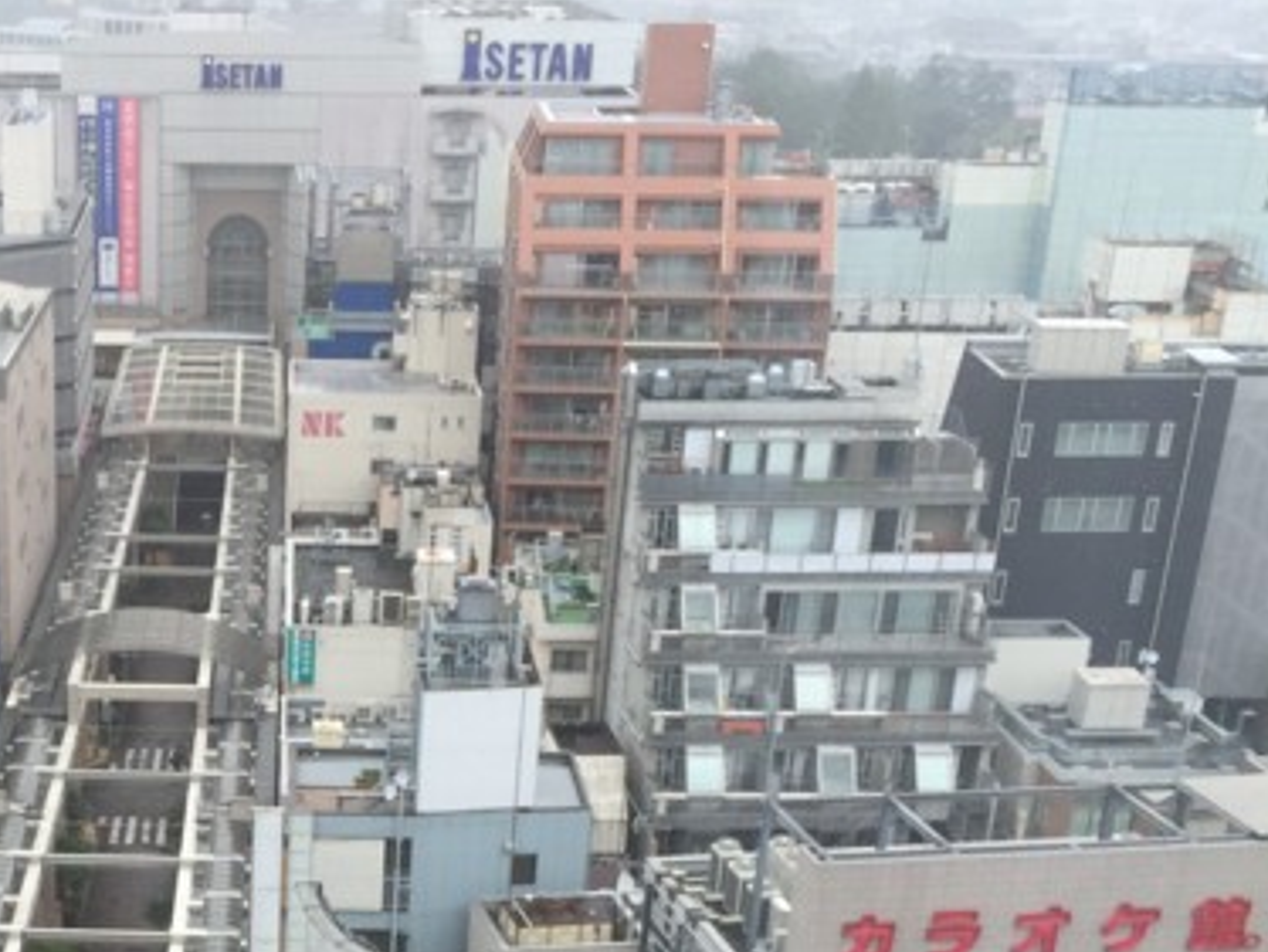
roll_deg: -0.5
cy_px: 1006
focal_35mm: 62
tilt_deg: -25.8
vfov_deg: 22.5
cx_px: 186
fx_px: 2273
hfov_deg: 30.1
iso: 32
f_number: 2.2
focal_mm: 4.15
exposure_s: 1/501
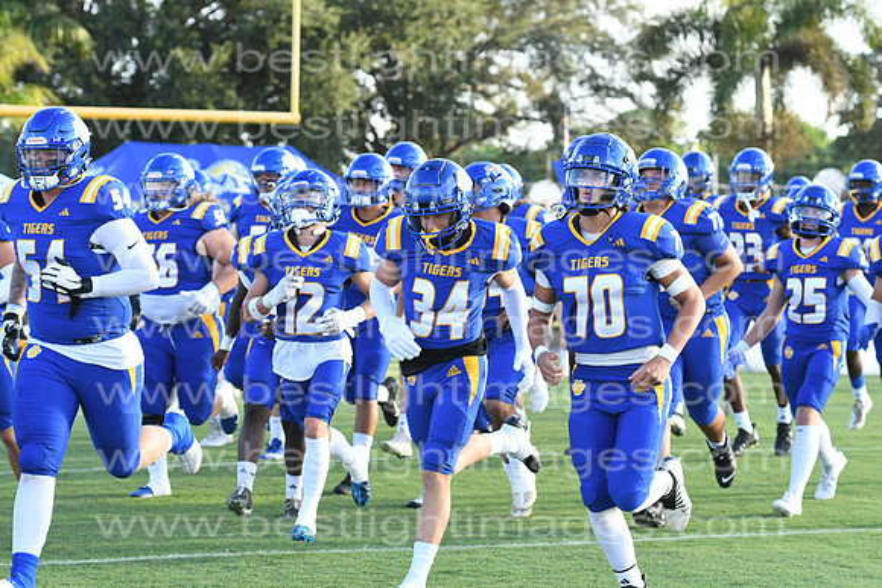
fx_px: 3161
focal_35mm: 129
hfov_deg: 15.9
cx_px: 441
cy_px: 294
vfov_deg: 10.6
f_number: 5.6
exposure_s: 1/500
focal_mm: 86
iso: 450
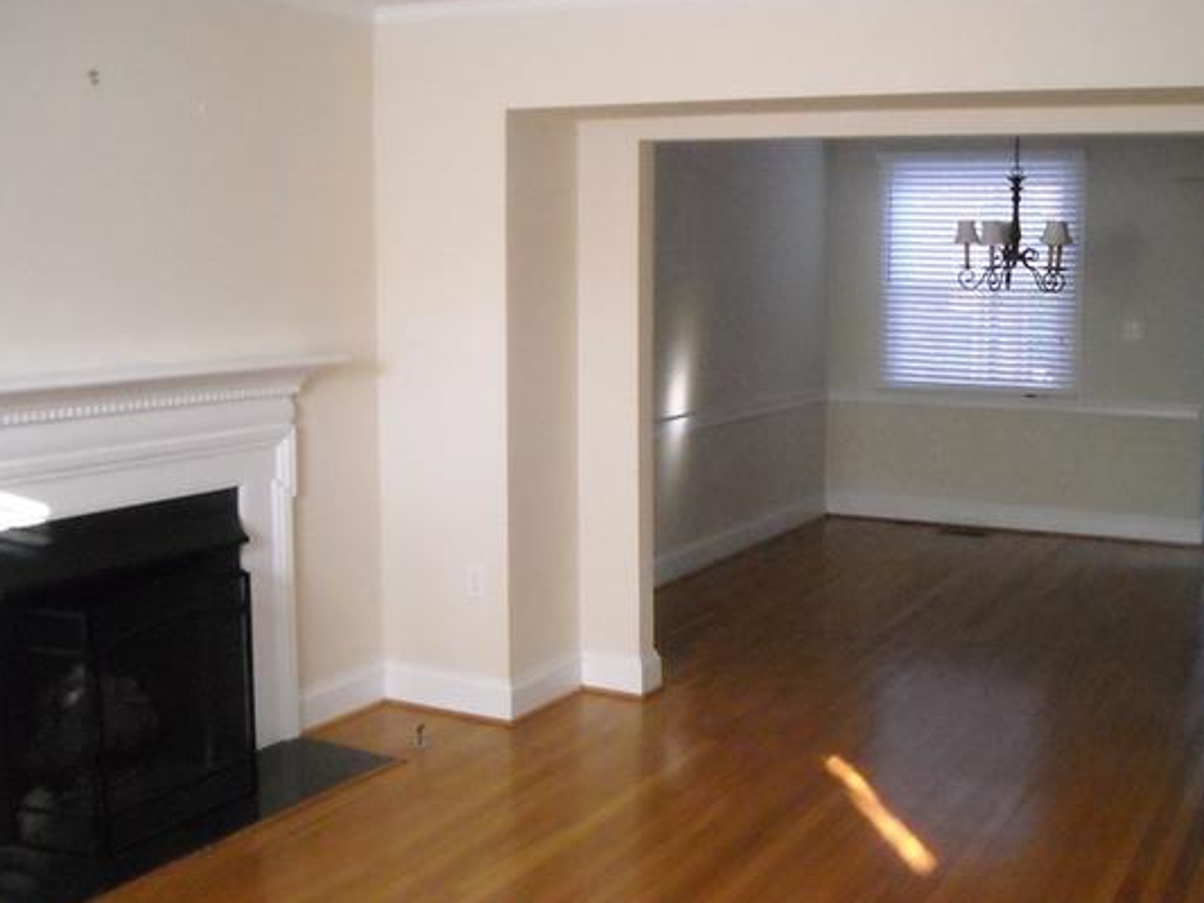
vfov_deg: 34.4
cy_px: 461
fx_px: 1461
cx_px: 696
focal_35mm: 42
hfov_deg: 44.6
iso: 800
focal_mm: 5.7
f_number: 2.8
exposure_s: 1/96
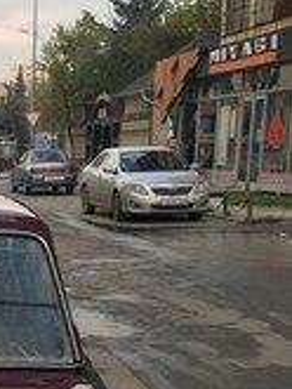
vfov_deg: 21.5
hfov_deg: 15.7
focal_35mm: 87
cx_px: -144
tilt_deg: -15.2
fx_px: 977
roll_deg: +2.3
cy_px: 415
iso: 25
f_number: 2.2
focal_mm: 4.15
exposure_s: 1/119
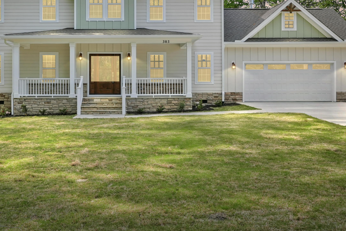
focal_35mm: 43
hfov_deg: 45.1
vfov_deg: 31.1
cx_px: 135
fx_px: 413
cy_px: 85
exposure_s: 1/320
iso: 640
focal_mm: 31
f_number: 7.1
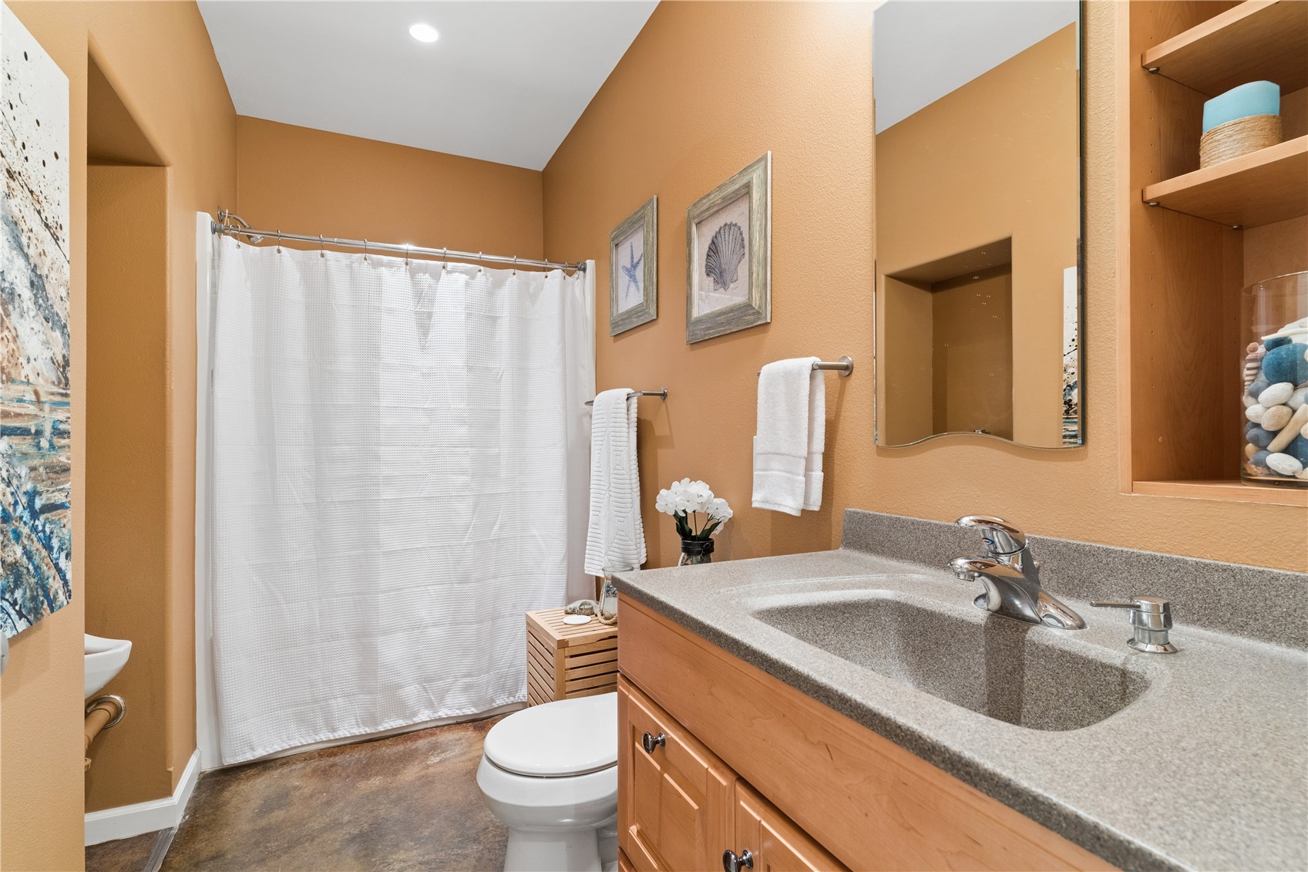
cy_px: 436
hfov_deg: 93.3
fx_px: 618
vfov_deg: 70.4
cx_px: 654
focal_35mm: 17
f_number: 8
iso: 800
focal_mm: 17
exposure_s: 1/5
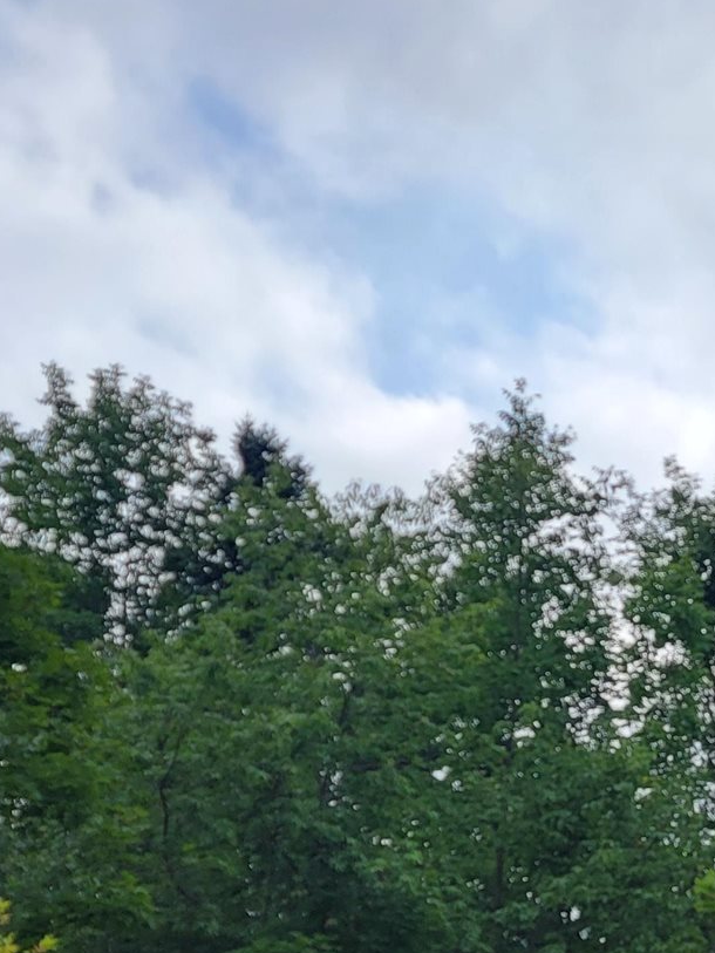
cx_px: 703
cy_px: 687
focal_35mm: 68
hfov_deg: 20.9
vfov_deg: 28.2
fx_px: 1872
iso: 16
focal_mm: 6.7
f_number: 1.8
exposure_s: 1/1047
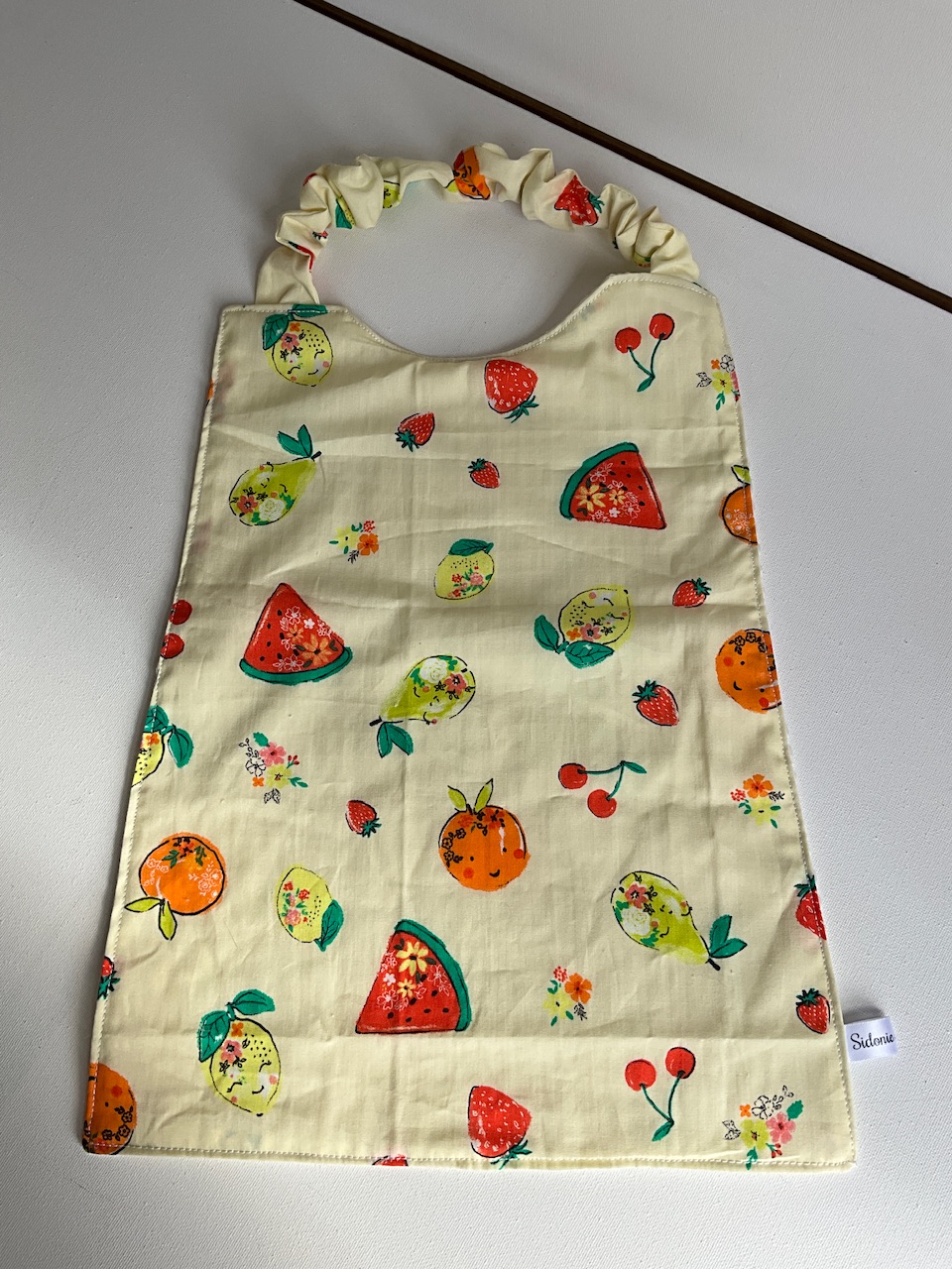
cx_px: 476
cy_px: 634
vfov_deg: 61.7
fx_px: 1063
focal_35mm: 29
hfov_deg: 48.2
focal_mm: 3
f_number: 1.8
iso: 25
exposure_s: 1/709
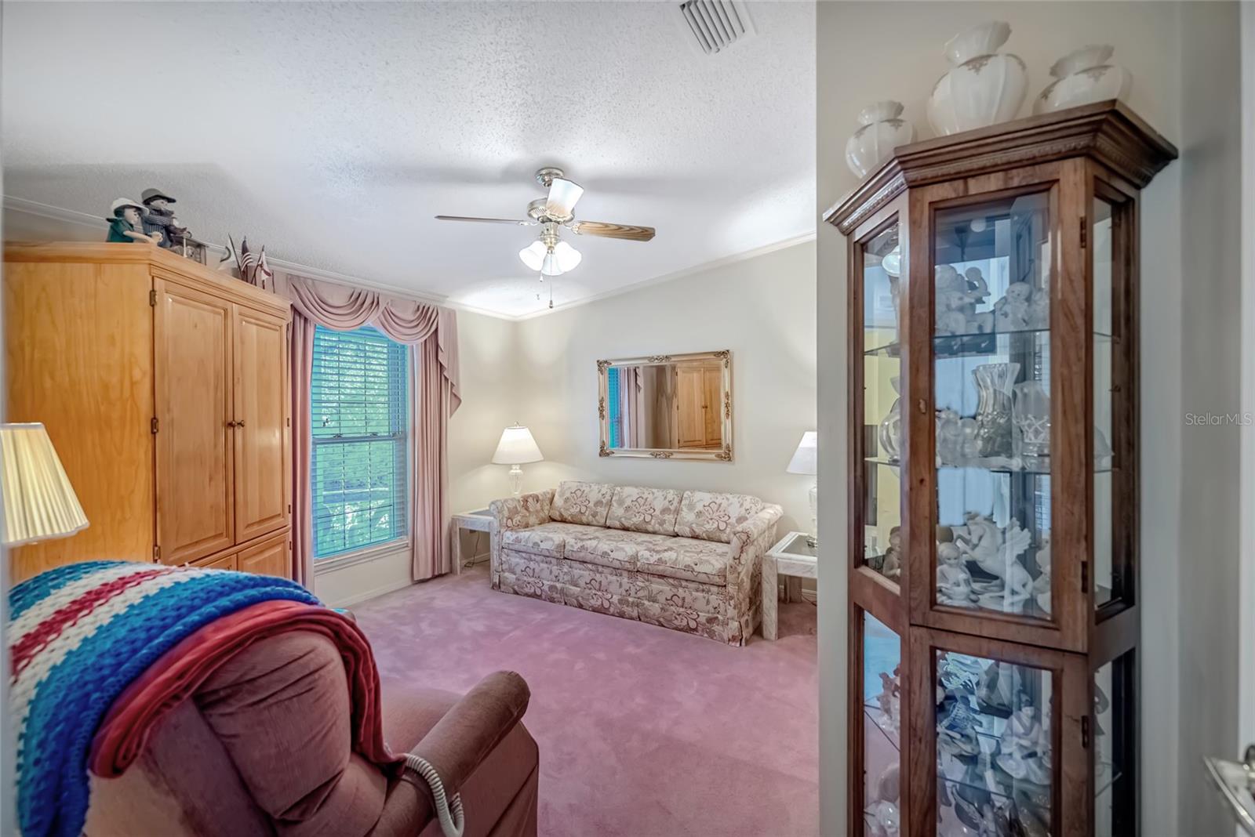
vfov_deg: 81.3
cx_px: 628
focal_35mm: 14
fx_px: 488
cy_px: 418
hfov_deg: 104.2
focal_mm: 14
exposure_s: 1/1000
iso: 2500
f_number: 4
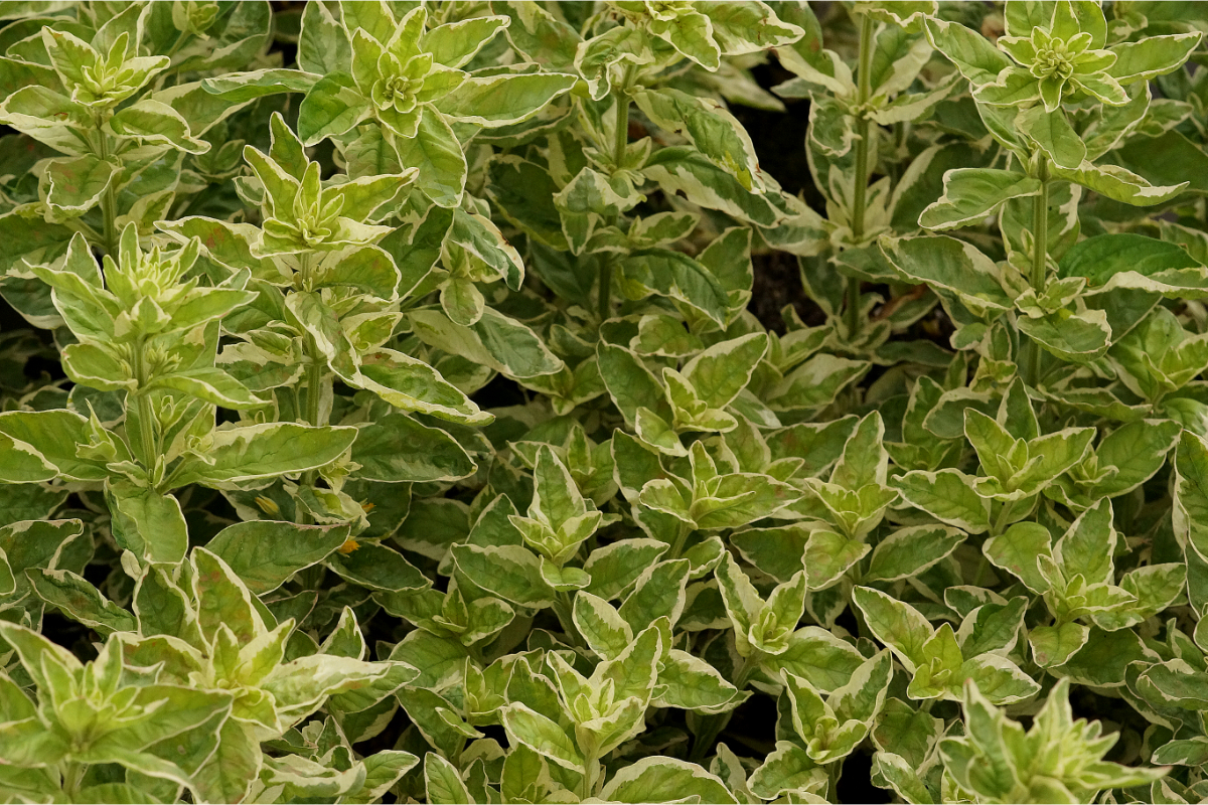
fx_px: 5033
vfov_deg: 9.1
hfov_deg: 13.7
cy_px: 402
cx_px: 604
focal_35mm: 150
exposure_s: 1/160
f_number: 8
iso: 1250
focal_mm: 100
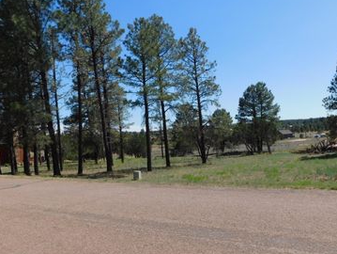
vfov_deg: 44.2
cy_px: 133
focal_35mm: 32
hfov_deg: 56.3
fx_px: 312
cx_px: 203
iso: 125
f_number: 6
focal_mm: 4
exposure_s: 1/500
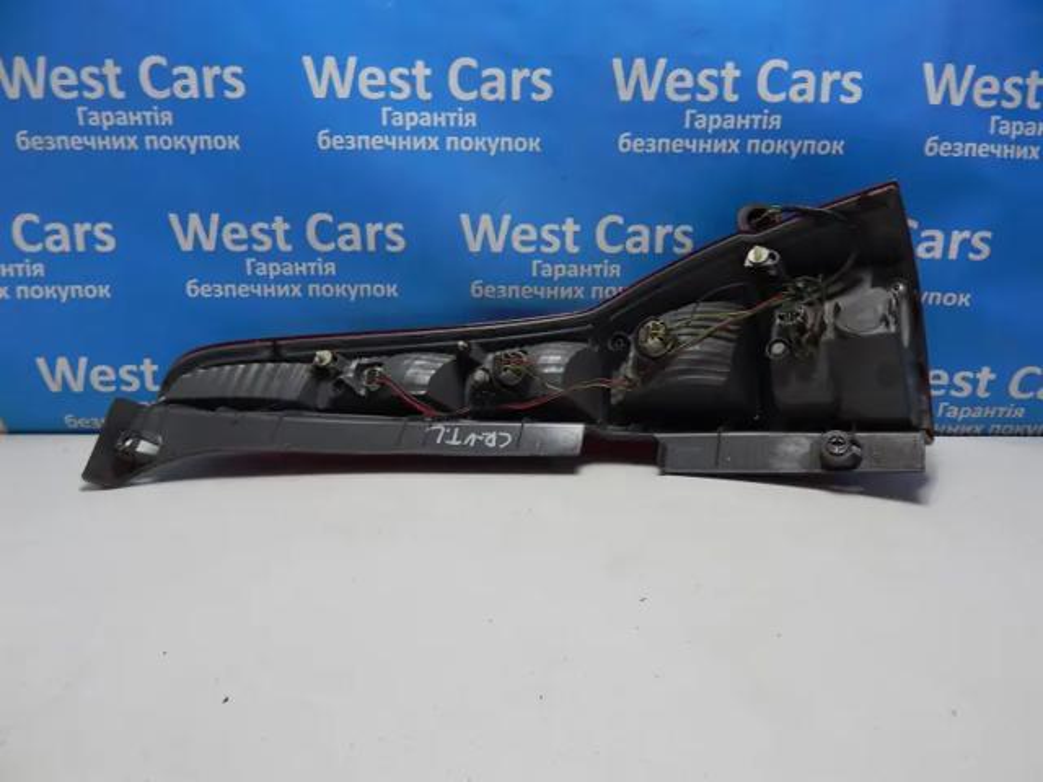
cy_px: 391
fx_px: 693
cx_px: 522
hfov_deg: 73.9
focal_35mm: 23
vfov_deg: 58.9
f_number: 3
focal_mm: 4
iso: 125
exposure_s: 1/50
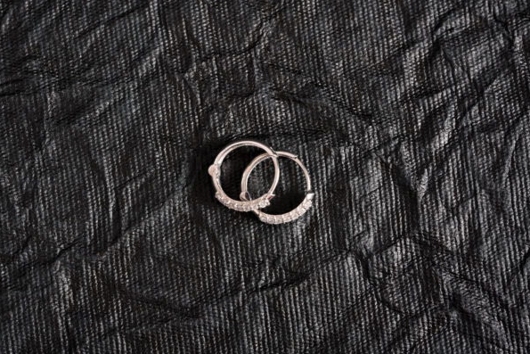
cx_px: 265
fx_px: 1782
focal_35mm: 121
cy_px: 177
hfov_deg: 16.9
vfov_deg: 11.3
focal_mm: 120
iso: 125
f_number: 11
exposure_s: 1/160
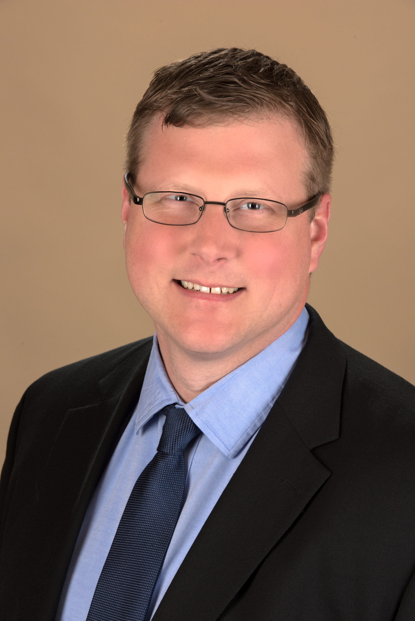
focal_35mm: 160
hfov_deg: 8.6
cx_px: 208
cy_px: 310
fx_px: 2762
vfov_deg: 12.8
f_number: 16
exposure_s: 1/160
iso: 250
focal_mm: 160
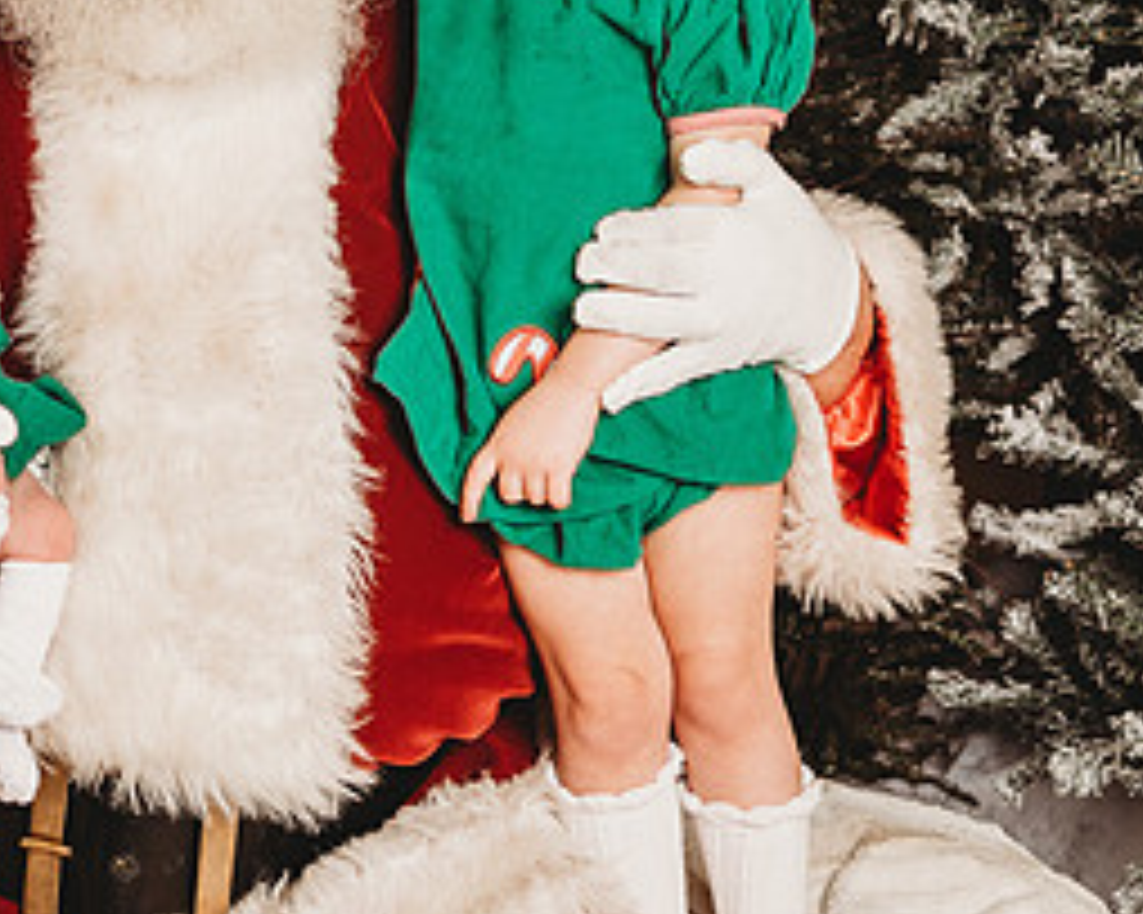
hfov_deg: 18.5
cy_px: 56
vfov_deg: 14.8
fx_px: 3483
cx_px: 256
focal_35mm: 103
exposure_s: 1/160
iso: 100
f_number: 4
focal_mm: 48
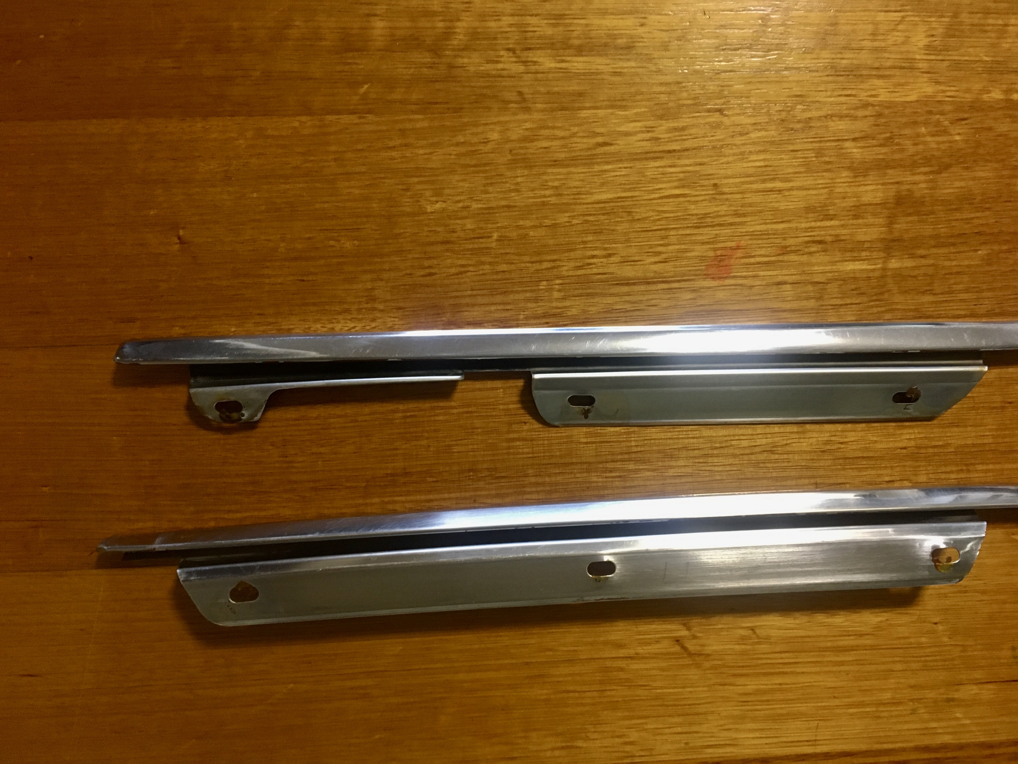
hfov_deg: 61.7
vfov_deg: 48.2
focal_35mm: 29
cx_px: 509
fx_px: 853
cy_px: 382
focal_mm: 4.15
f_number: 2.2
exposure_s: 1/20
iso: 200
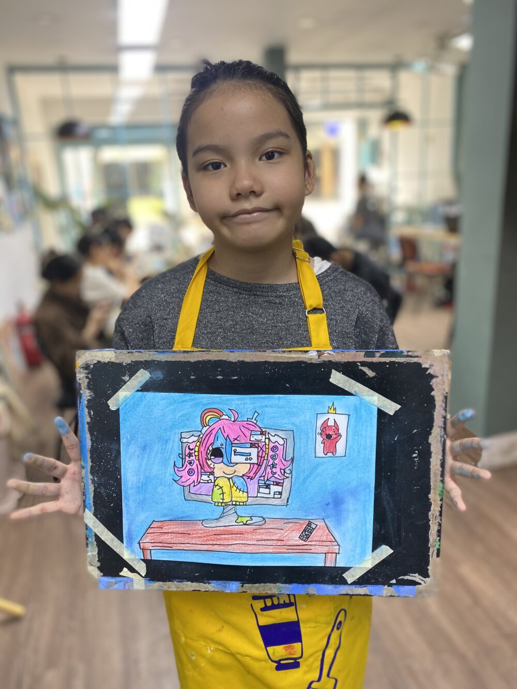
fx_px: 518
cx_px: 258
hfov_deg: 53.1
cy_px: 344
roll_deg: +3.4
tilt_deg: -17.5
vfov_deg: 67.3
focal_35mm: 26
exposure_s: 1/100
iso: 100
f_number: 1.8
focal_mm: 4.25
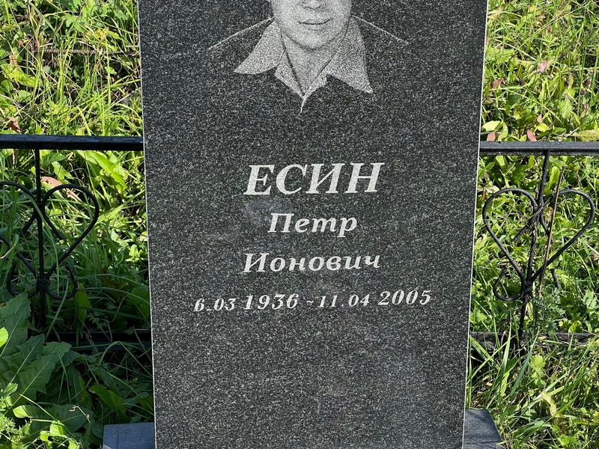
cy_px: 224
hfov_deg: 25.3
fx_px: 1332
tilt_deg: -28.4
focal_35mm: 77
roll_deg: -0.5
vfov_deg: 19.1
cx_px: 300
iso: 32
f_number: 2.8
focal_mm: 9
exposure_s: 1/179
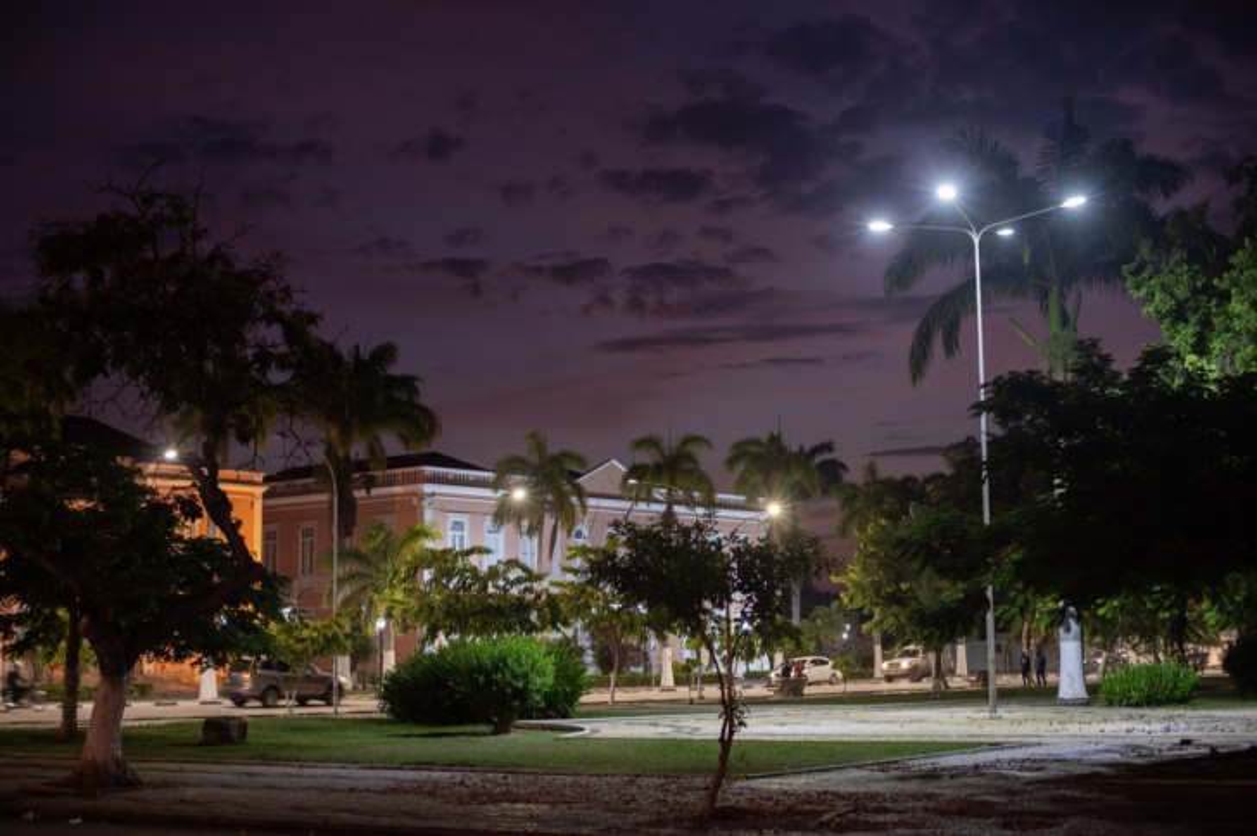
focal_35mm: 50
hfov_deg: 39.6
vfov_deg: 26.9
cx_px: 628
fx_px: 1744
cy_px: 418
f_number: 3.2
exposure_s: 1/30
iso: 1000
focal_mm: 50
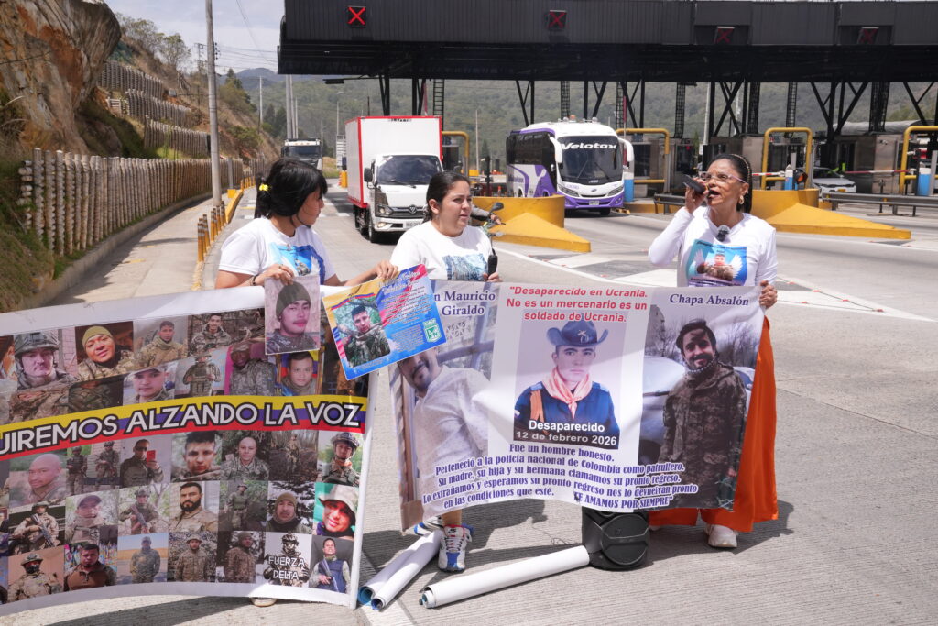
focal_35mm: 38
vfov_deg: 35.1
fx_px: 990
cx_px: 469
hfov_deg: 50.7
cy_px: 313
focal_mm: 38
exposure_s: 1/500
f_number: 10
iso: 1000
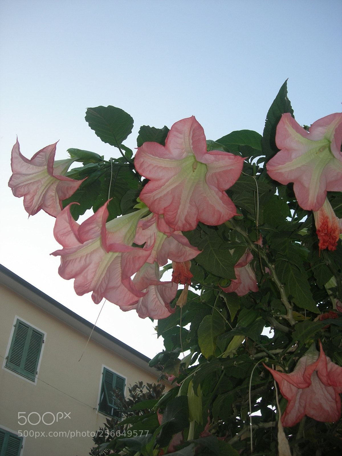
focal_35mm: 38
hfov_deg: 37.7
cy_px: 228
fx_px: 501
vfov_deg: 49.0
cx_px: 171
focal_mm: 7.8
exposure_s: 1/87
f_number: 2.8
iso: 64
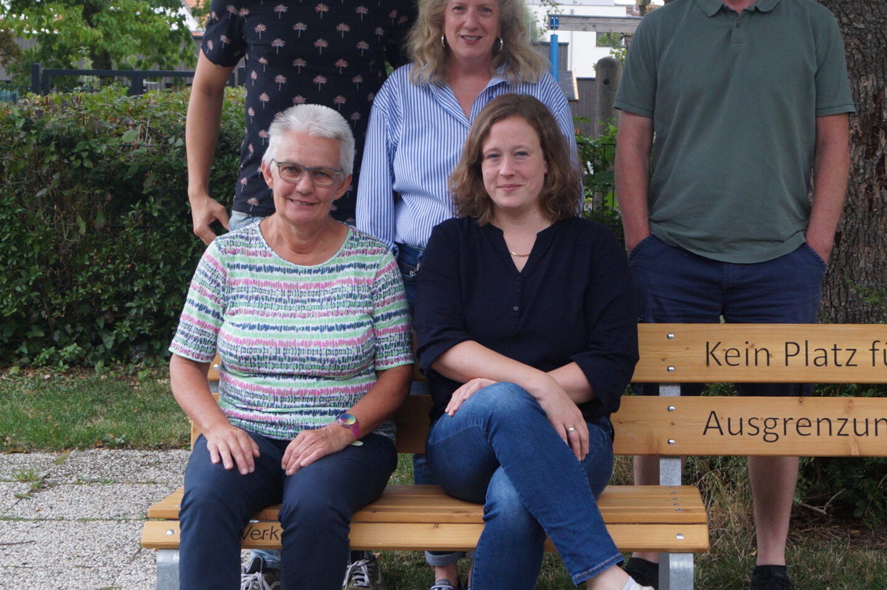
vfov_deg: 19.4
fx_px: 1724
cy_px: 285
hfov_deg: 28.8
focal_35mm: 70
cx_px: 513
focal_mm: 26
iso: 500
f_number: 4
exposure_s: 1/160
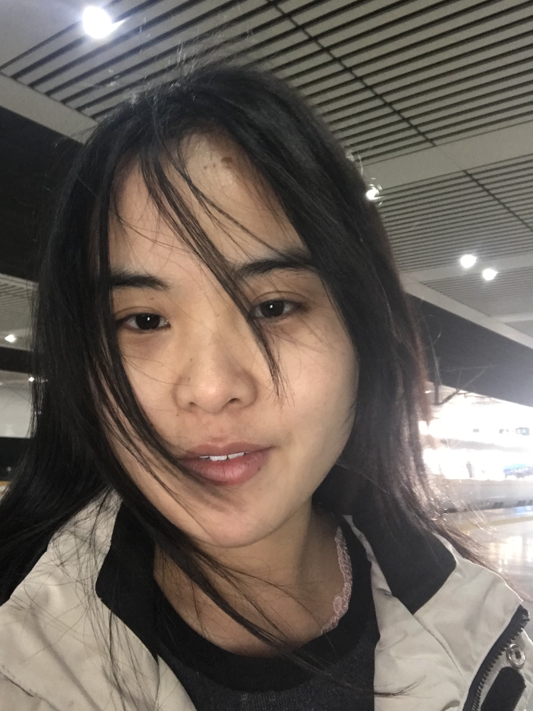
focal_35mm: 33
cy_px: 346
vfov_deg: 55.3
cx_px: 260
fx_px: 677
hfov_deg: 42.9
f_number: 2.2
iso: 200
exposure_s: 1/20
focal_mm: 2.87
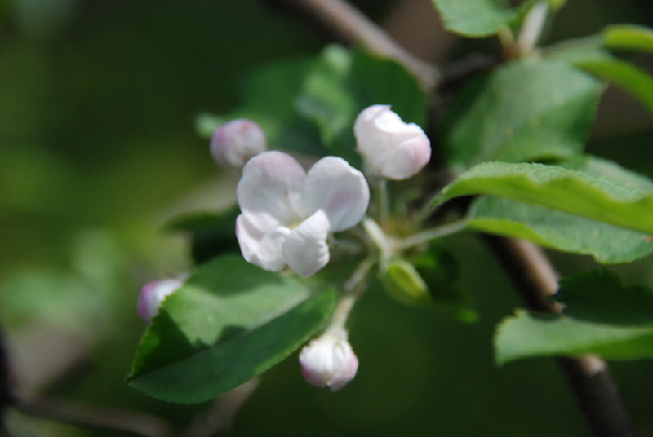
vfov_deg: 5.6
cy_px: 218
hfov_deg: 8.3
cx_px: 326
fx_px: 4496
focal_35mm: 248
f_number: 5.6
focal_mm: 165
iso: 800
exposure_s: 1/2000
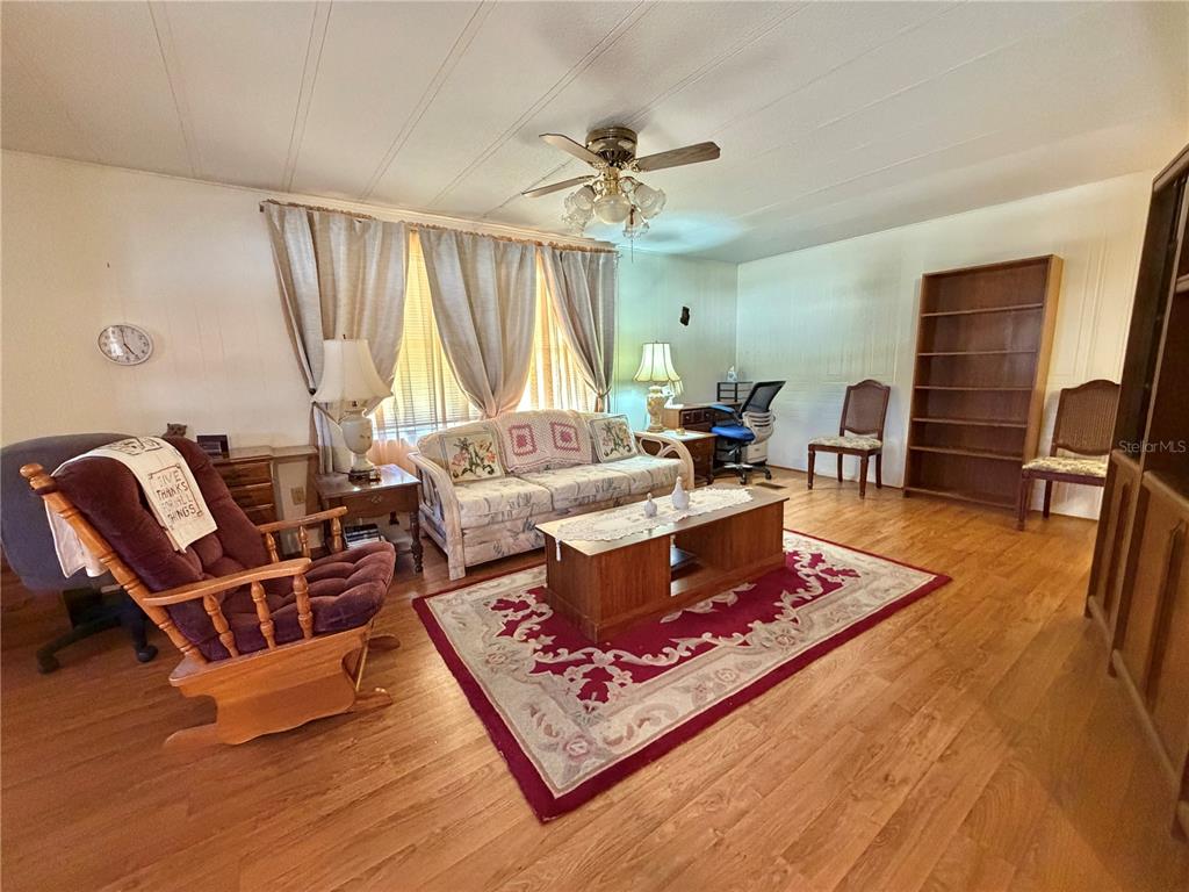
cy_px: 446
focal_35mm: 14
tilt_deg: -8.8
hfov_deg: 102.1
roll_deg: +2.1
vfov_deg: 85.7
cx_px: 594
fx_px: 481
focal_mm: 2.22
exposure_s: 1/60
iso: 640
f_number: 2.2
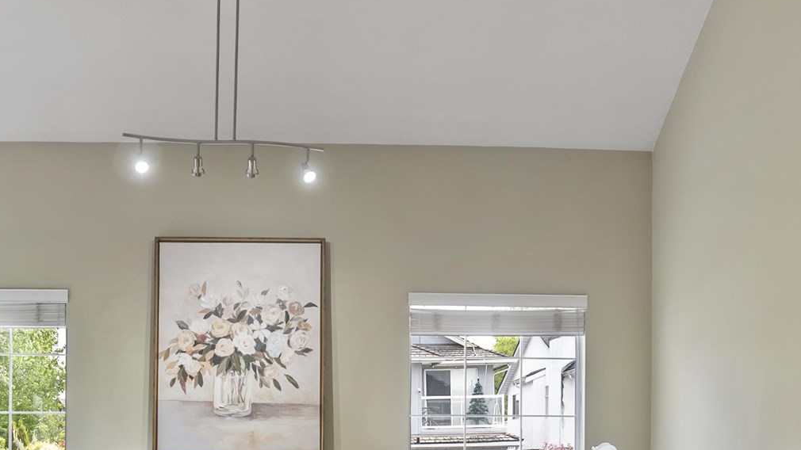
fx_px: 1117
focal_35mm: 53
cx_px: 311
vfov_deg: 21.7
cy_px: 483
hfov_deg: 39.2
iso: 100
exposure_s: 1/80
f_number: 1.8
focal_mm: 11
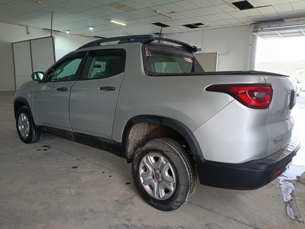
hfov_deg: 67.3
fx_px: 229
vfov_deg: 53.1
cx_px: 152
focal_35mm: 26
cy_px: 114
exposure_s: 1/120
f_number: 1.8
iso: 431
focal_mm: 4.81
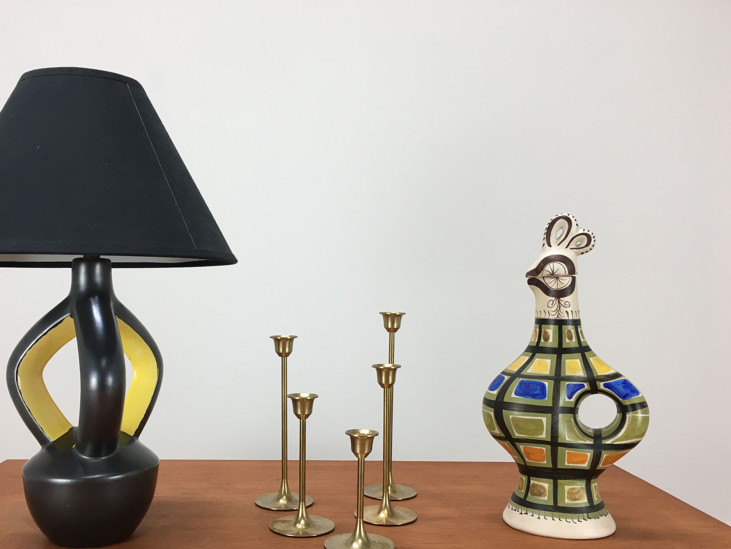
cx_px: 323
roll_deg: -1.6
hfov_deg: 53.8
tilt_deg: -1.7
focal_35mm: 34
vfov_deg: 41.7
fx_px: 718
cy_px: 318
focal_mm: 4.15
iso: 25
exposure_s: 1/33
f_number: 2.2
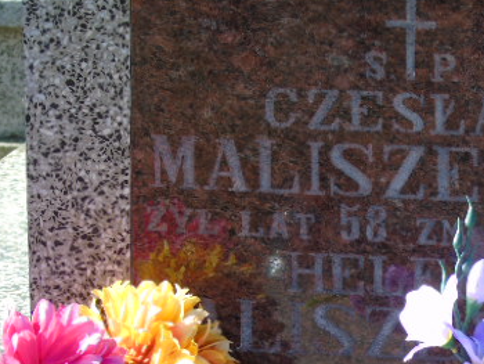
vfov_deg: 5.0
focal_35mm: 296
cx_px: 372
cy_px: 300
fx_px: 4142
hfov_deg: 6.7
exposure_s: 1/125
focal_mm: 29
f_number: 4.9
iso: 80
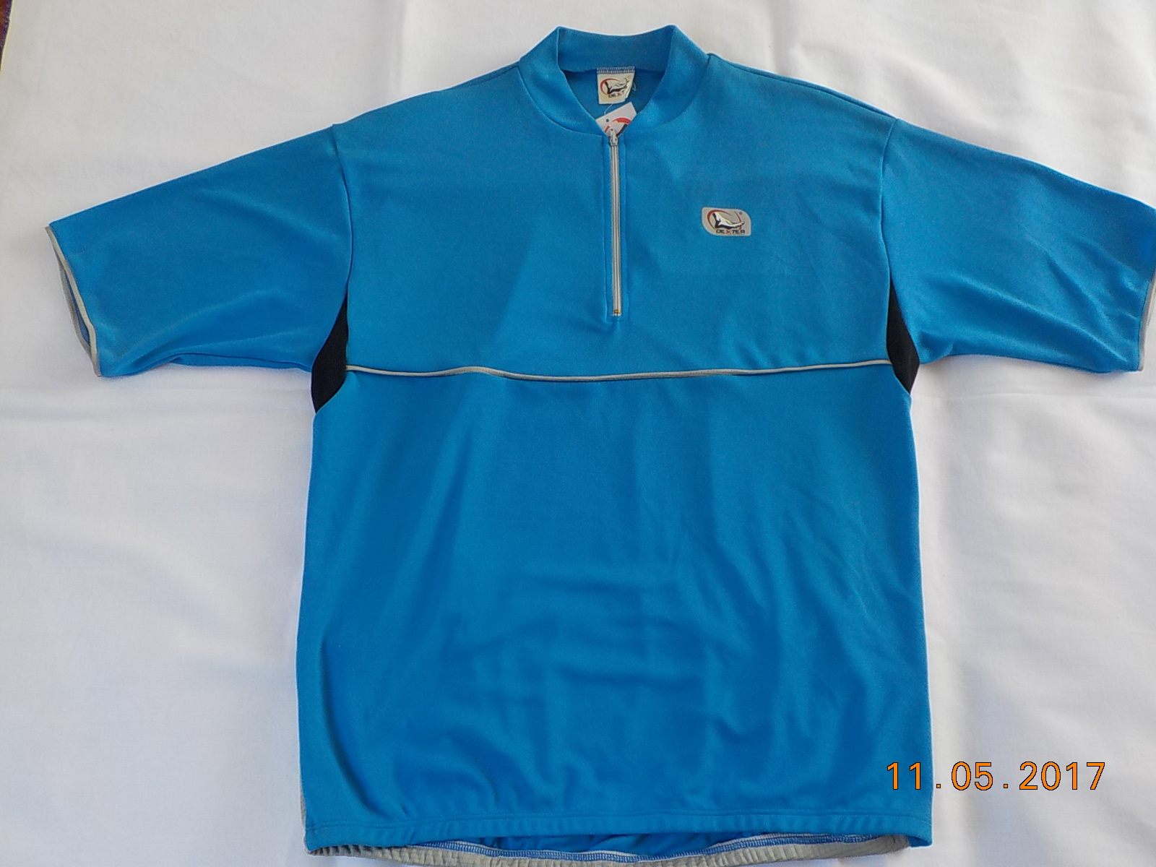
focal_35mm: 30
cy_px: 434
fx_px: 1002
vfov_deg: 46.8
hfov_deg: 60.0
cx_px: 578
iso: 125
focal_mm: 4.1
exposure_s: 1/80
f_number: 3.3
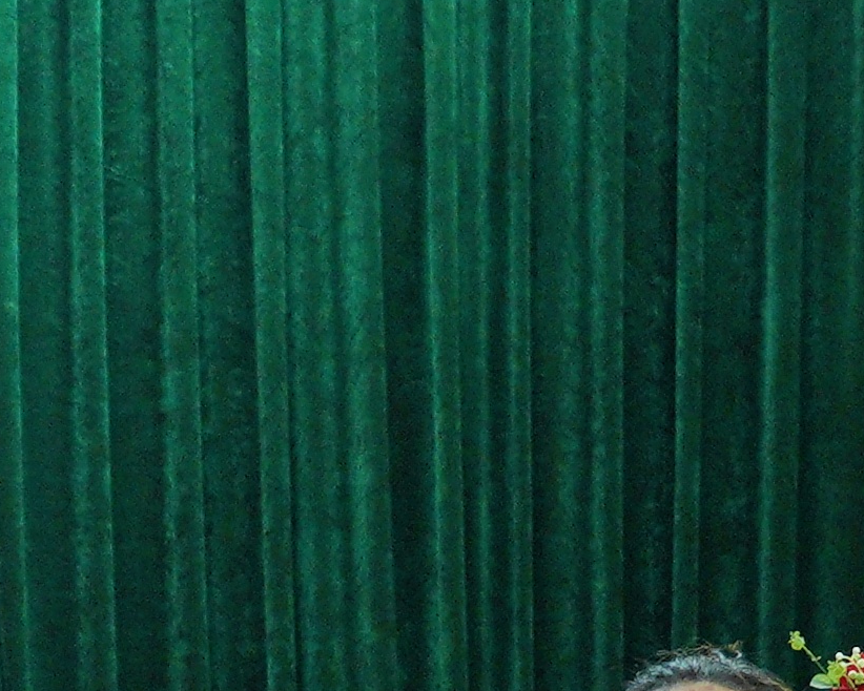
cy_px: 1003
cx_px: -907
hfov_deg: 8.1
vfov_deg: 6.8
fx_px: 5780
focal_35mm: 226
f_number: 3.5
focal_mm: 33
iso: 2500
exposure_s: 1/125
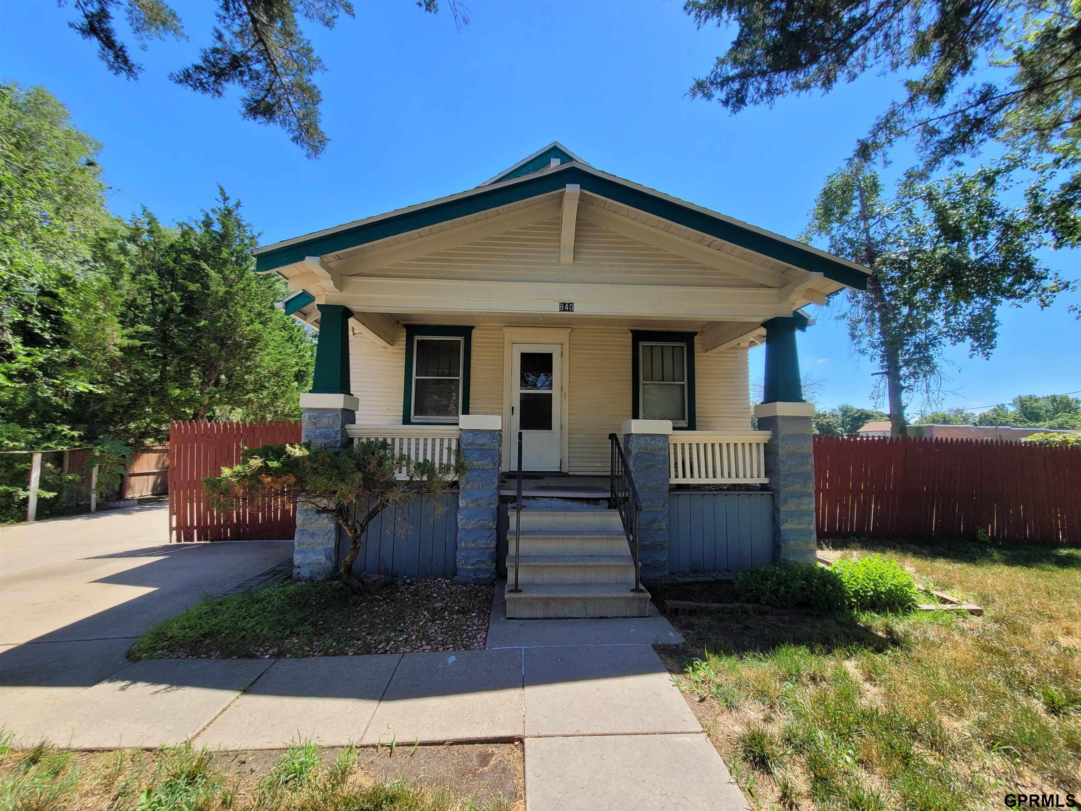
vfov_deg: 89.9
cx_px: 540
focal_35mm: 13
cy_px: 406
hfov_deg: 106.2
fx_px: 406
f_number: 2.2
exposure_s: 1/848
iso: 50
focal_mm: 2.2
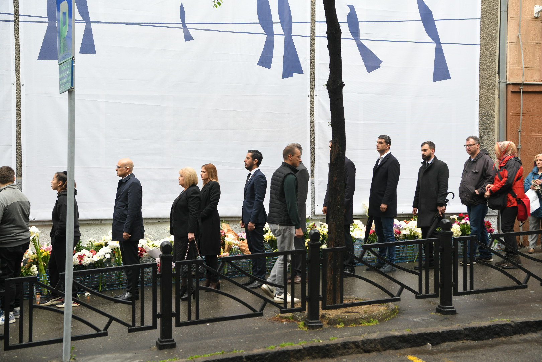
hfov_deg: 38.2
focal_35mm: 52
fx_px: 783
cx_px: 271
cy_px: 181
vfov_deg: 26.0
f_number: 4
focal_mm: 52
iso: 640
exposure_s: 1/250
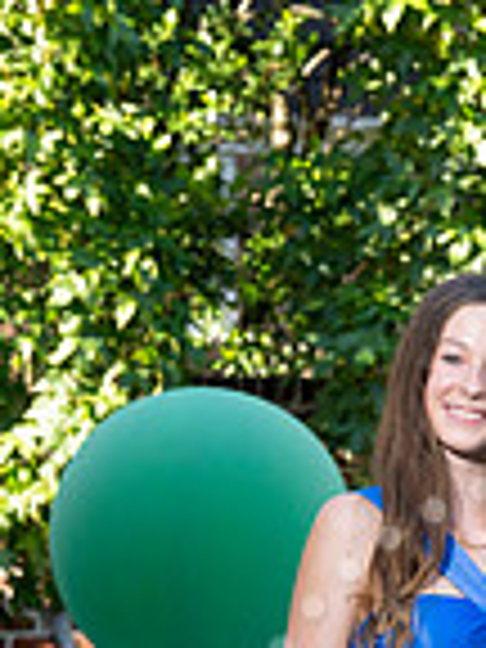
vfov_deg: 9.9
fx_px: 3650
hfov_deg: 7.5
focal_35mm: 195
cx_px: 626
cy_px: 868
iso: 400
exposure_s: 1/200
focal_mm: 65
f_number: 5
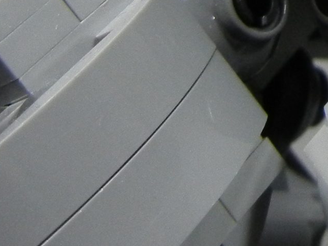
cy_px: -207
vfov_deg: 9.2
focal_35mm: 154
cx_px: 488
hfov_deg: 12.2
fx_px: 1459
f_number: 3.5
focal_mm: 5.4
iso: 400
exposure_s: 1/102
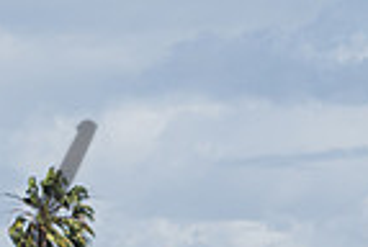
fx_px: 6556
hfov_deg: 3.2
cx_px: -65
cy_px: 599
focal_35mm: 640
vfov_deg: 2.1
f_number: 11
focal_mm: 115
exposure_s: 1/500
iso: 320
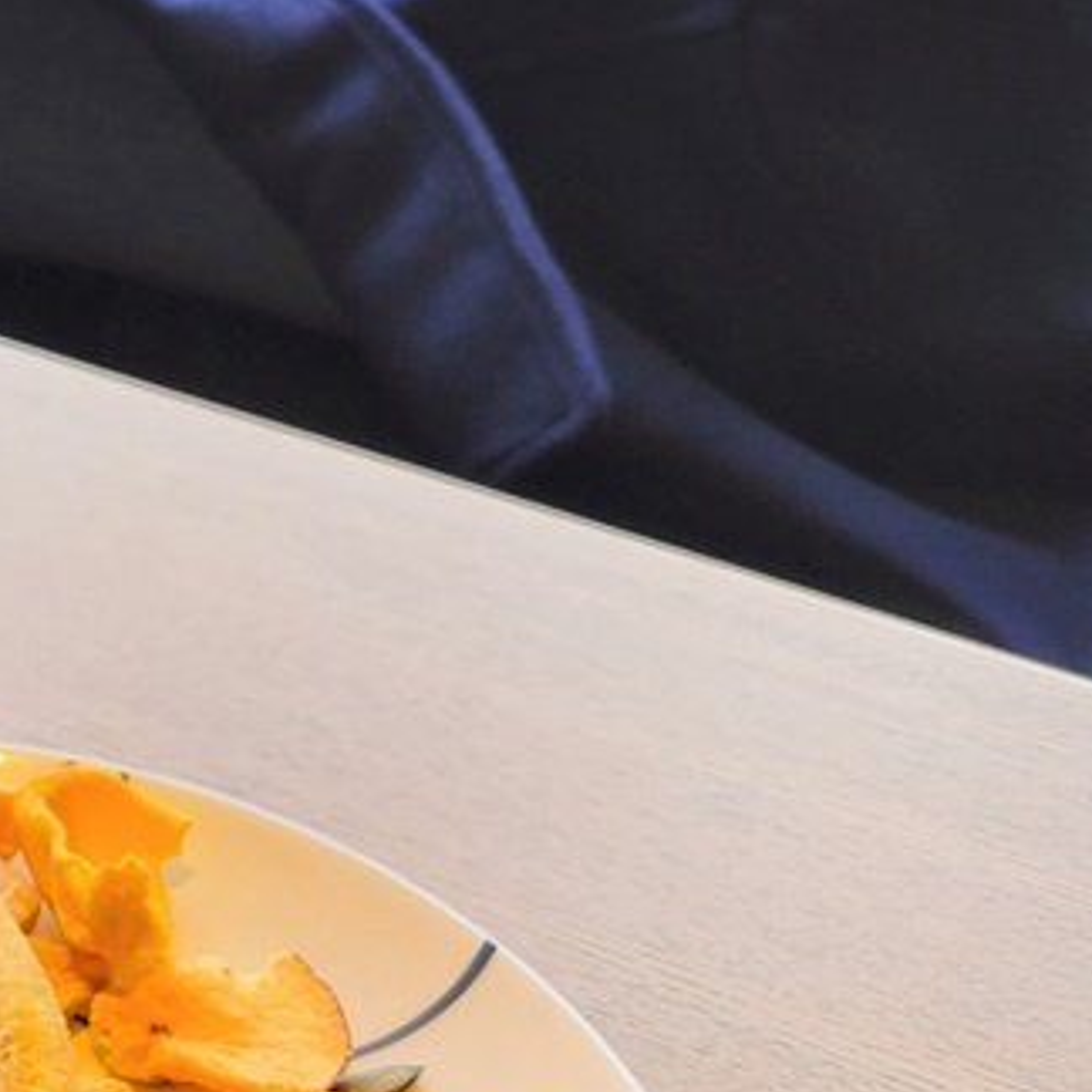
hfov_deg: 21.2
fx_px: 2534
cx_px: -458
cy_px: 934
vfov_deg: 23.8
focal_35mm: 71
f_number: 1.8
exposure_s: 1/120
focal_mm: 5.4
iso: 80
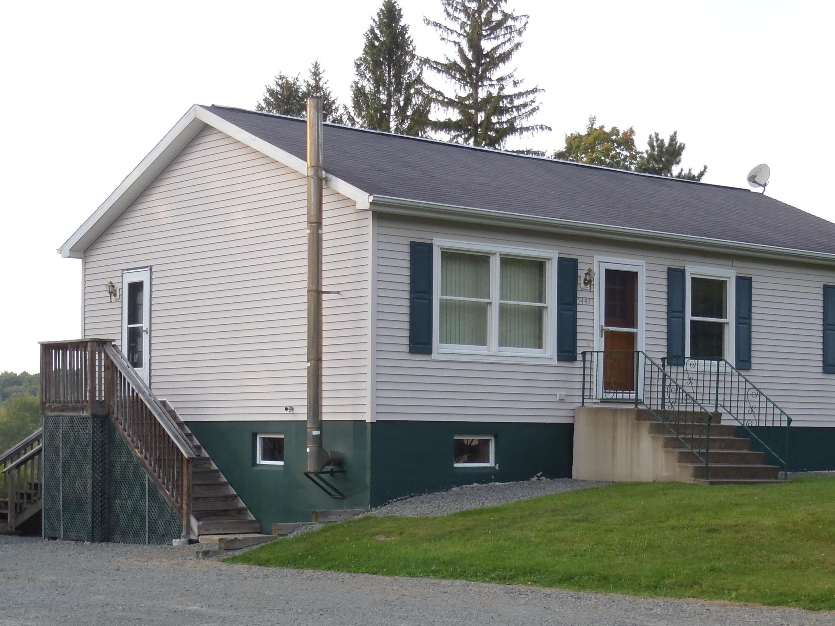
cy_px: 406
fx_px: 1544
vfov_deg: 22.9
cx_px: 477
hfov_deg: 30.2
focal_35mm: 64
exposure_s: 1/100
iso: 100
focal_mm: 8.8
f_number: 4.9
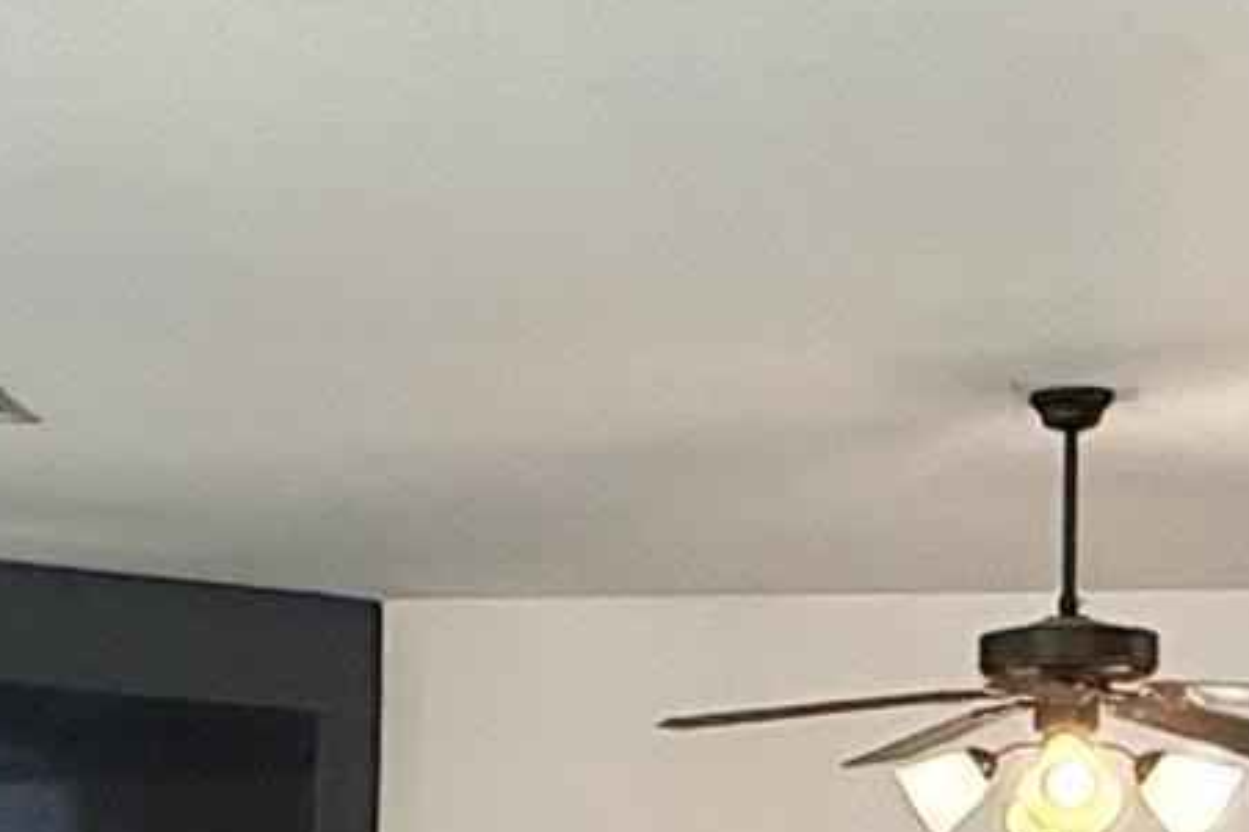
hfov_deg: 20.2
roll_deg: -1.3
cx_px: 99
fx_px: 3433
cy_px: 1072
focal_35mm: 99
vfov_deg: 13.3
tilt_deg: +0.0
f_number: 2.2
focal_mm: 2.22
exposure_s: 1/120
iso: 400
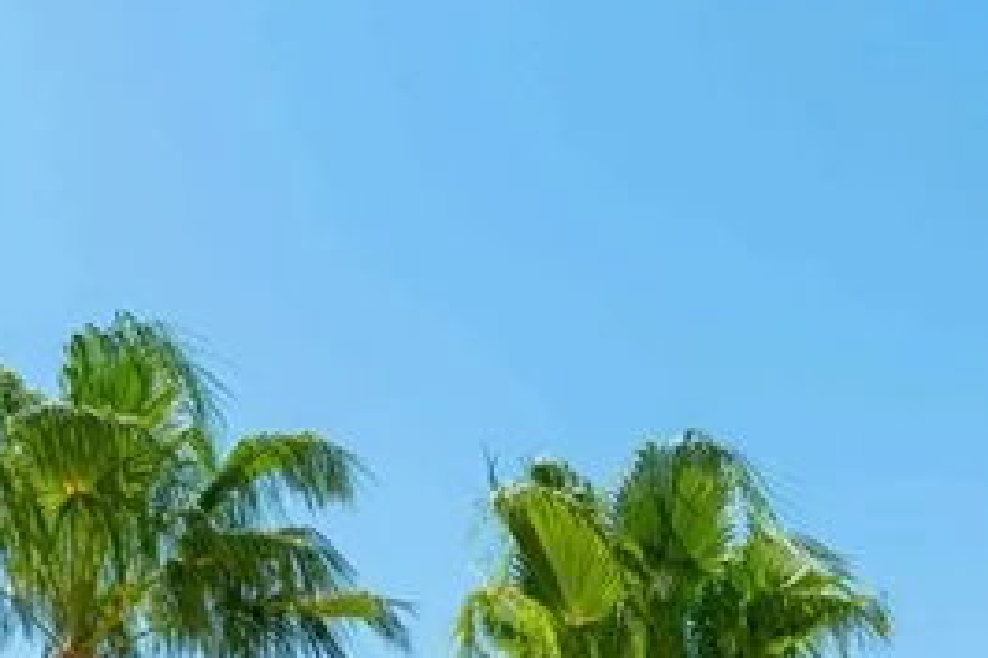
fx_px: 2112
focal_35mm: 77
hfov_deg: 24.8
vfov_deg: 15.1
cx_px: 1044
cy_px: 1221
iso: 400
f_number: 10
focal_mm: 20
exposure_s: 1/8000
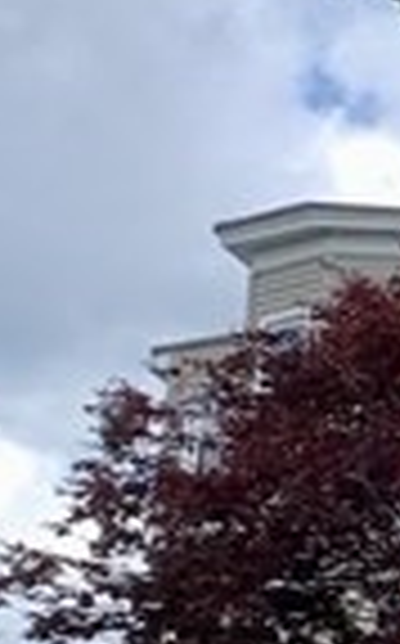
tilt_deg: +10.4
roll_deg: +1.5
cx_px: 1901
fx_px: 3464
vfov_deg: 10.6
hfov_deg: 5.3
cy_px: 513
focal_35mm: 198
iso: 25
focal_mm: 4.25
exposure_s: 1/1468
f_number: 1.8
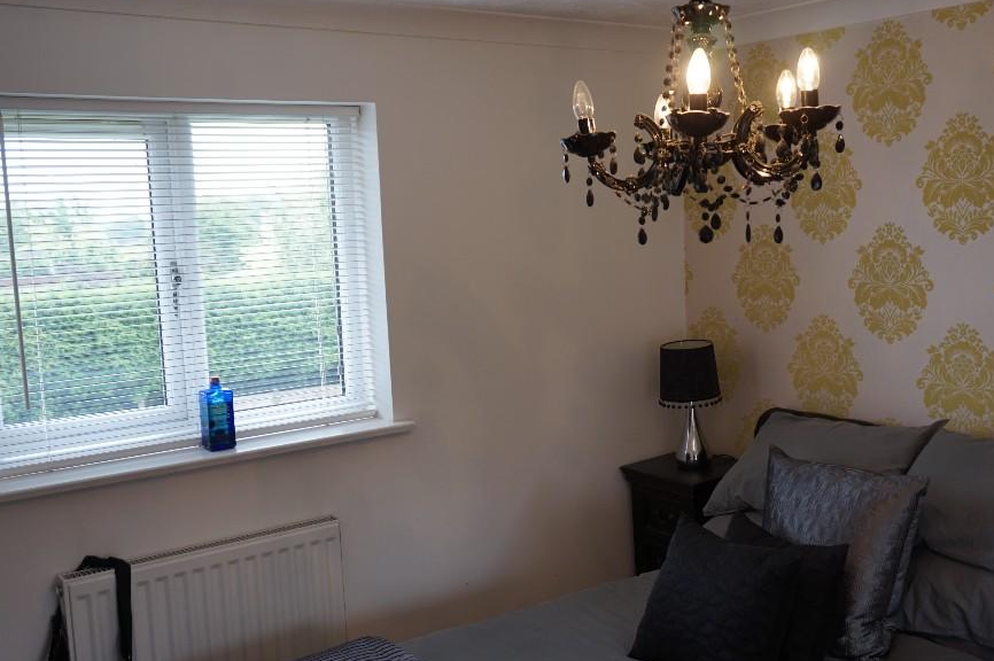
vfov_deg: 34.2
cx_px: 578
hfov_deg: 49.4
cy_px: 322
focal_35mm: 39
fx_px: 1076
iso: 160
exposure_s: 1/50
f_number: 4
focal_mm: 22
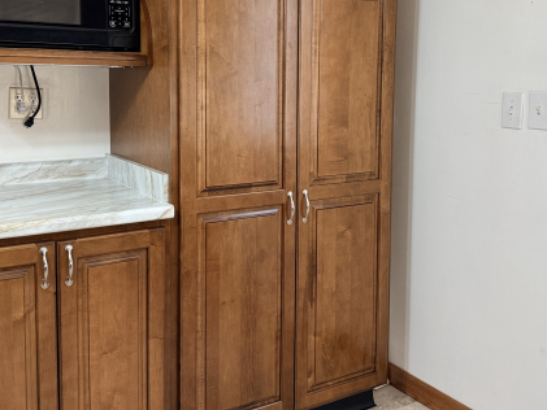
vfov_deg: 37.2
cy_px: 127
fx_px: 601
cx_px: 259
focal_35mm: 38
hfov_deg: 48.9
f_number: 1.78
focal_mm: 6.76
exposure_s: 1/60
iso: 250
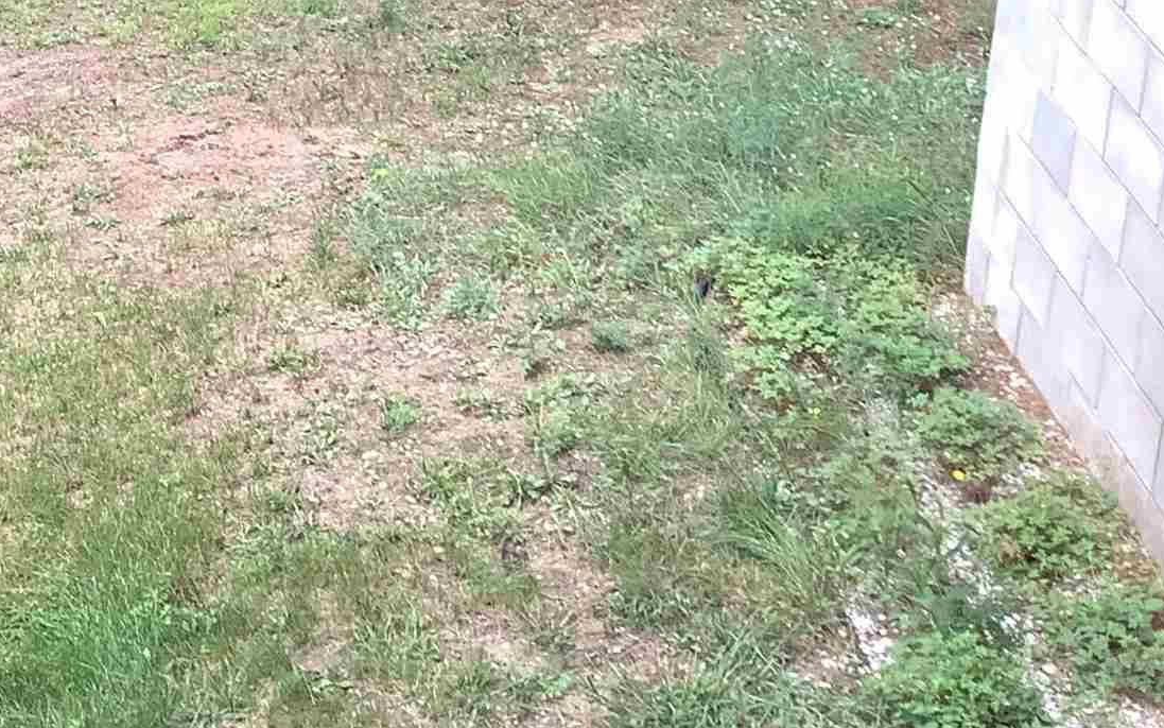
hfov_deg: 20.7
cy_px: -358
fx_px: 2919
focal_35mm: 92
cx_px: -325
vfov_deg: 13.4
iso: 32
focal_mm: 3.3
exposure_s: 1/100
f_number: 2.4
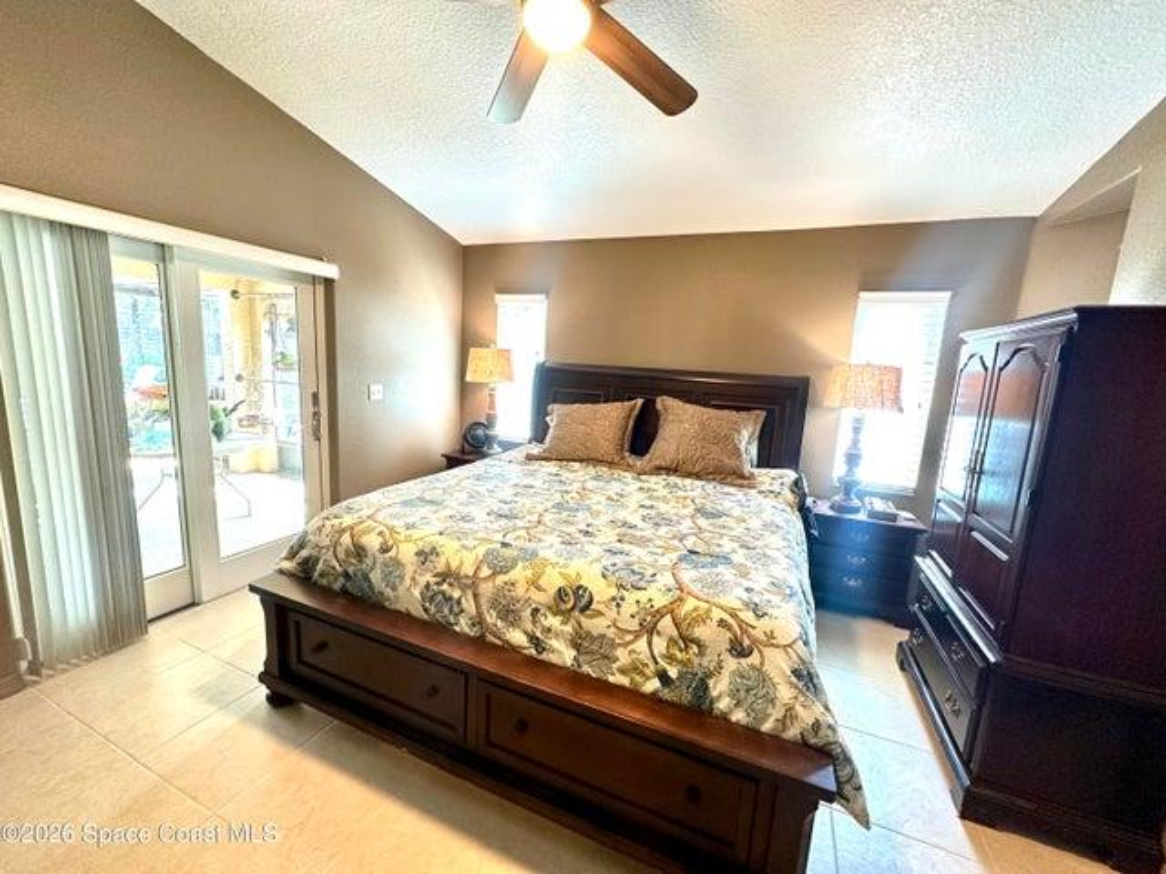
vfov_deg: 85.7
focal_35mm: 14
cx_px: 583
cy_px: 437
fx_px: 472
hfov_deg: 102.1
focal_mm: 2.22
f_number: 2.2
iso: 250
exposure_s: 1/60
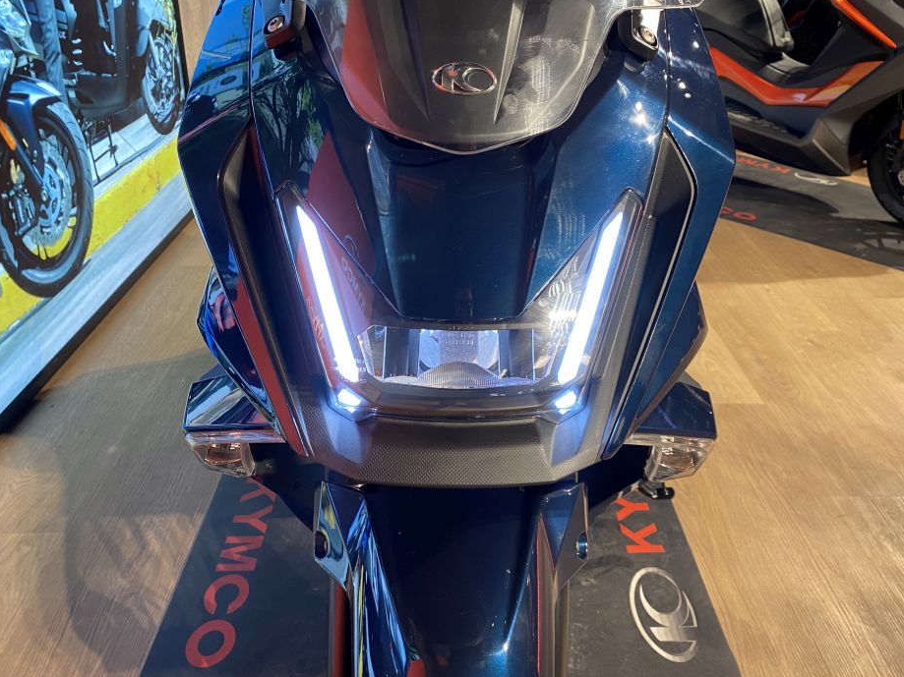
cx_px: 479
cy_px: 291
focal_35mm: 30
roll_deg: -0.8
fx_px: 783
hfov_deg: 59.9
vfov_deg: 46.7
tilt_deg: -25.3
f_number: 1.8
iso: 80
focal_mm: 4.25
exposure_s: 1/50
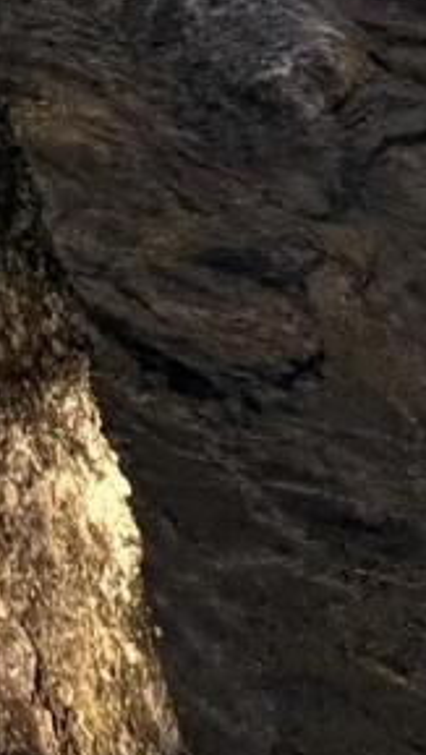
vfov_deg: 9.7
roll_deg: -2.5
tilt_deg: -6.7
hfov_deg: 5.5
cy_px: -1379
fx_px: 3627
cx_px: -1458
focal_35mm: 181
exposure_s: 1/1250
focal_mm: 6.76
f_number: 1.78
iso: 80
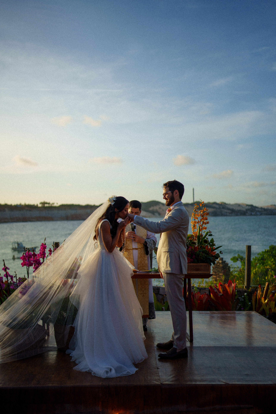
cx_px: 138
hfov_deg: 37.9
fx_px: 402
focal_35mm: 35
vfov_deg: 54.4
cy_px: 207
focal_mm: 35
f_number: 1.4
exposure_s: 1/5000
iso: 125
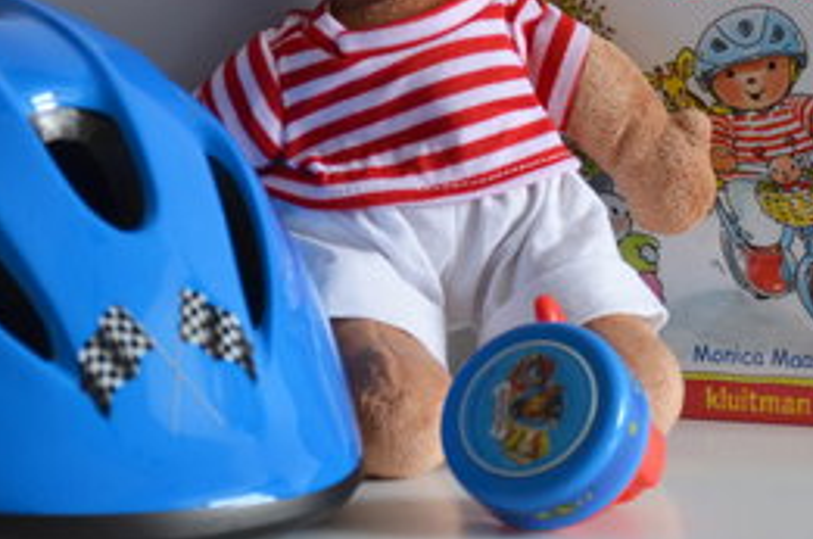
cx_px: 268
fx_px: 3156
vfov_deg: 9.7
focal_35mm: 140
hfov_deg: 14.7
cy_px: 19
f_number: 4.5
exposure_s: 1/60
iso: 560
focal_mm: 38
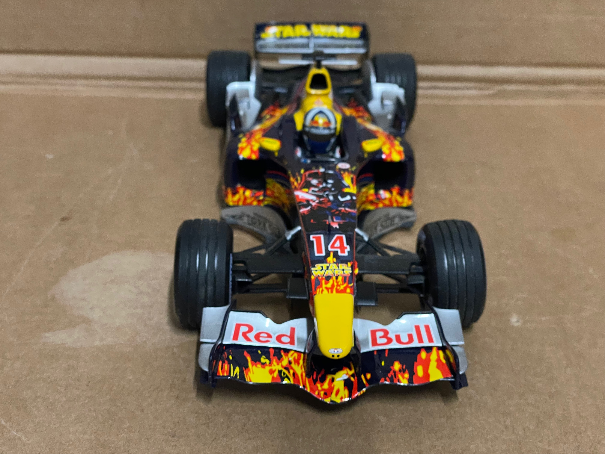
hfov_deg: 36.8
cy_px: 227
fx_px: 909
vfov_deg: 28.0
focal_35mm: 52
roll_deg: -1.5
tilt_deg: -29.7
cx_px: 302
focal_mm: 6
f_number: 2
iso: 320
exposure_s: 1/50
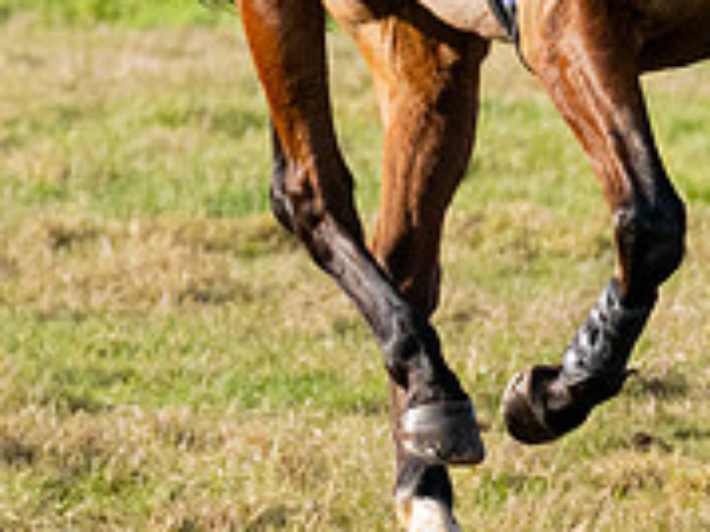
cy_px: -83
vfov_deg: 1.6
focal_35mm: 931
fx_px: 19083
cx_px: 1056
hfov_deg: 2.1
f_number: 4
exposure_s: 1/4000
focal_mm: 130
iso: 400
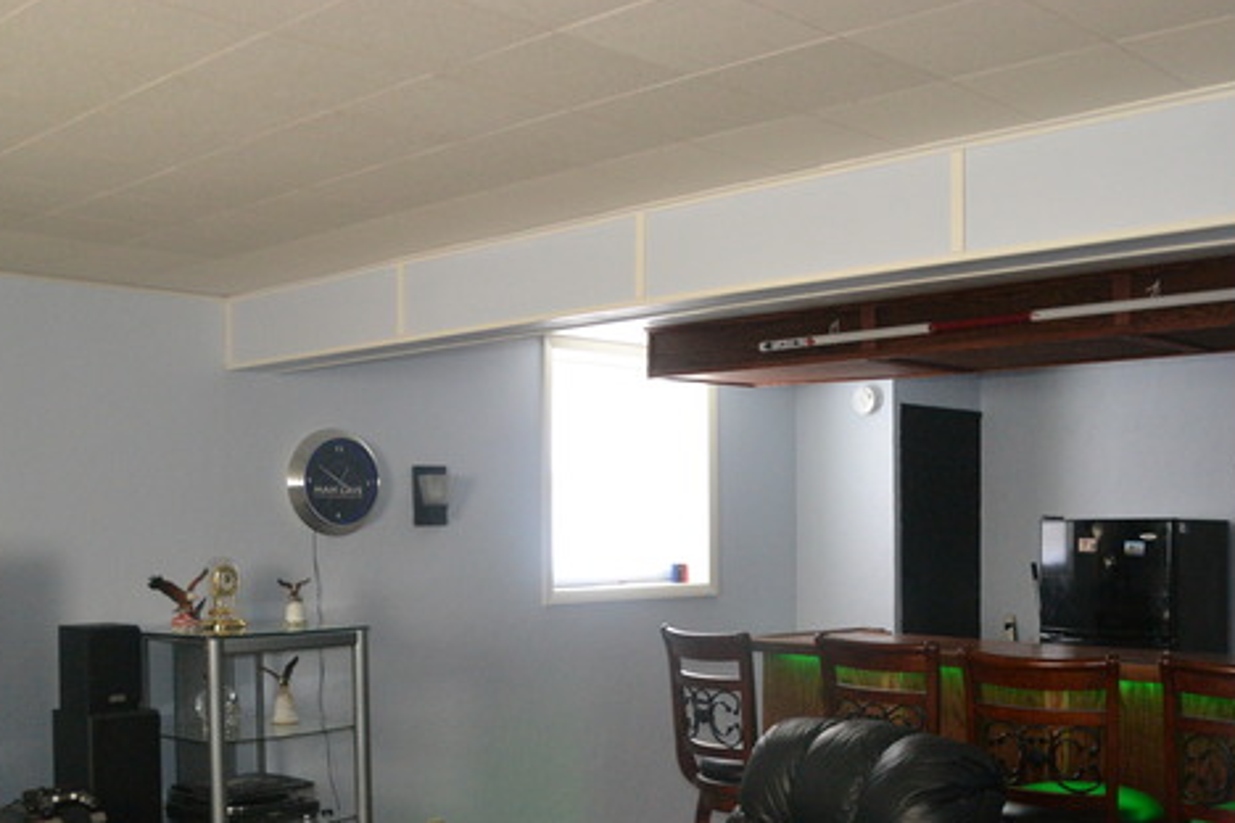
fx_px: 1406
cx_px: 720
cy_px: 550
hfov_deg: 47.2
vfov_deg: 32.4
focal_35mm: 41
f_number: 3.5
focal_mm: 20
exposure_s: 1/60
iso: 2200
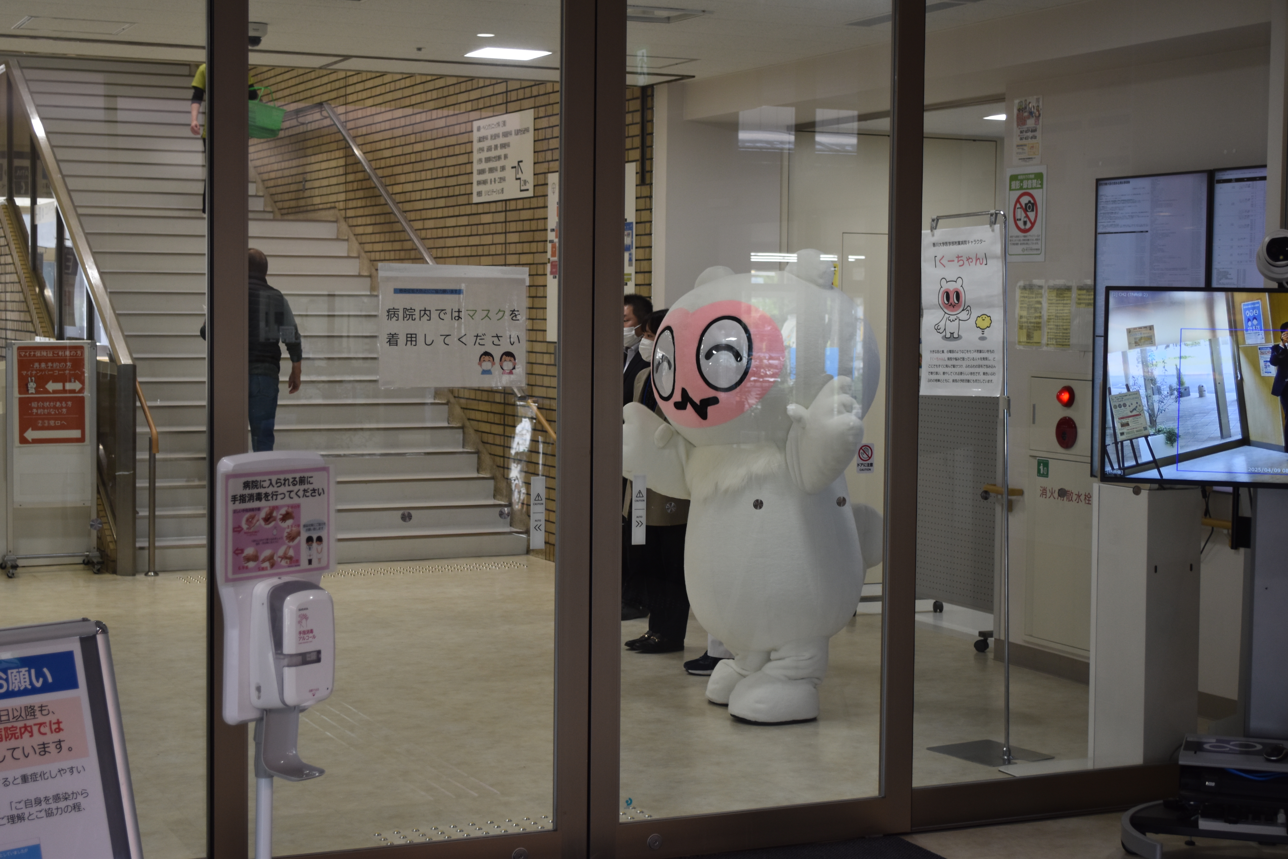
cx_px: 644
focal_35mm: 57
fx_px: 2039
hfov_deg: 35.1
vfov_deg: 23.8
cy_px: 430
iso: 400
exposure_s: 1/80
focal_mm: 38
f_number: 5
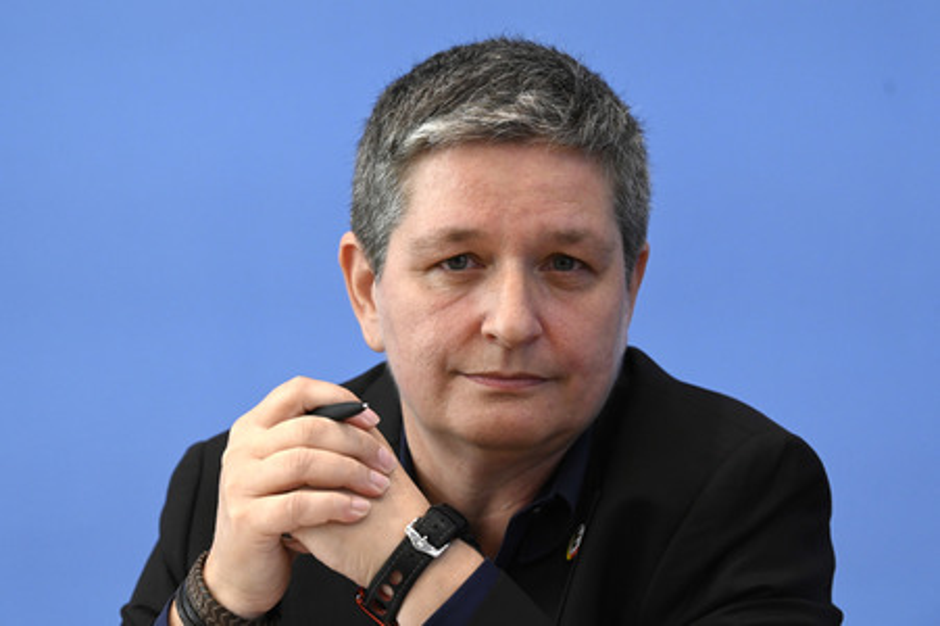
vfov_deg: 8.6
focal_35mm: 160
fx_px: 4175
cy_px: 313
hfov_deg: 12.8
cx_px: 470
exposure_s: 1/1000
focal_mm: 160
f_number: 5.6
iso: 3200
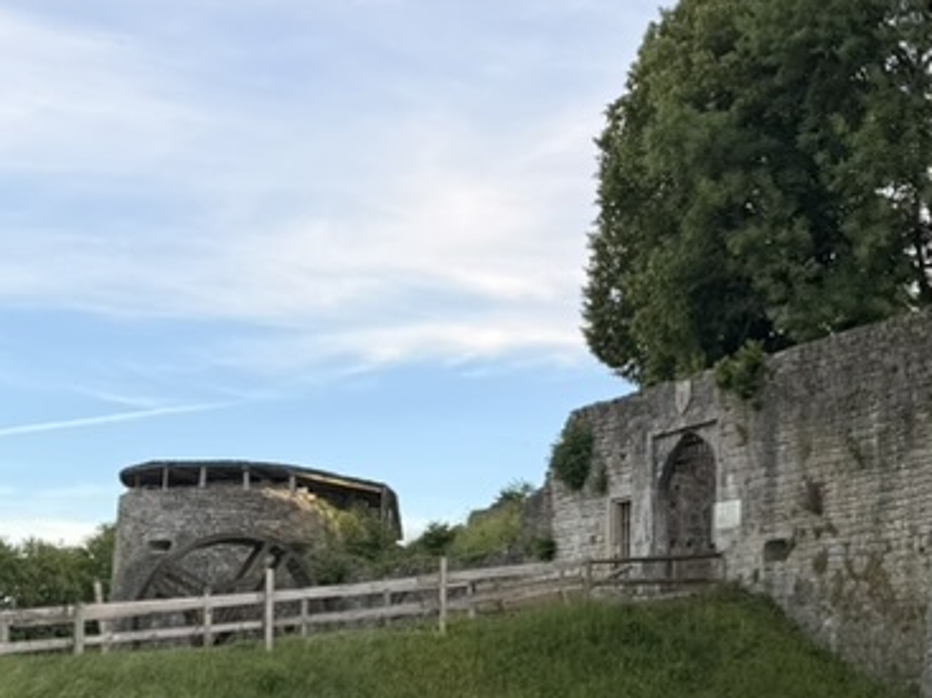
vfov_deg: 21.8
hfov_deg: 28.7
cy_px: 497
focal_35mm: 67
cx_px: 642
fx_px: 1803
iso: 80
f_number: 1.78
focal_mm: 6.76
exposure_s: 1/909
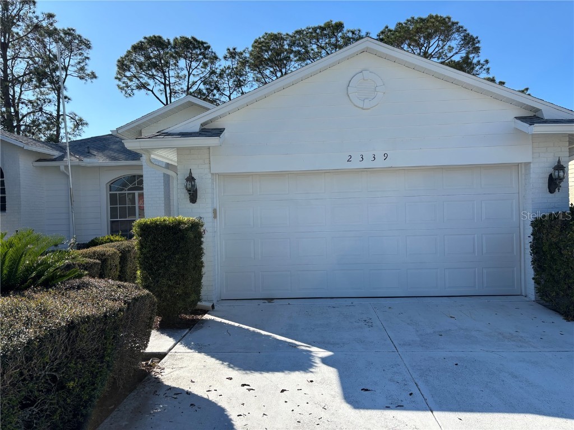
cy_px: 215
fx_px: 431
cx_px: 287
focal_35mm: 26
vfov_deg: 53.1
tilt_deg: -0.5
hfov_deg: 67.3
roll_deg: +0.9
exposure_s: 1/2710
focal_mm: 5.96
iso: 50
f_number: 1.6
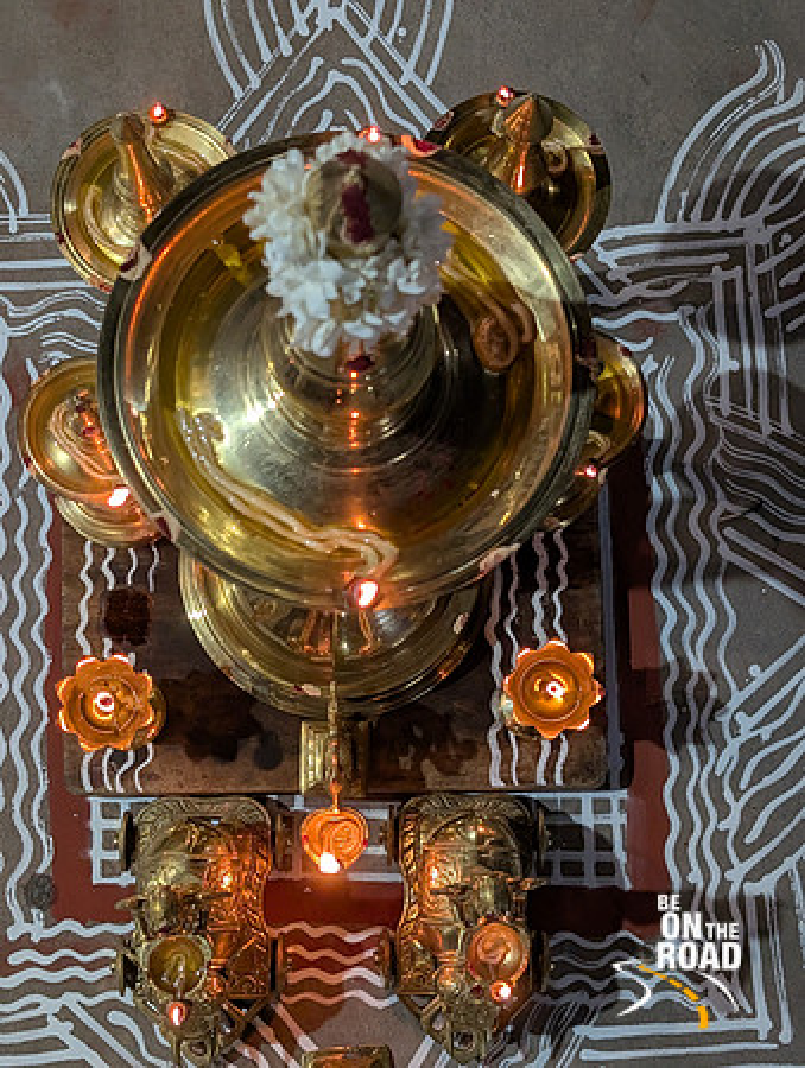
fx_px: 1515
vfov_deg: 38.9
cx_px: 402
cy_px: 534
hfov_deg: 29.8
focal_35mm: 49
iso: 186
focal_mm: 6.9
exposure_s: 1/100
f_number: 1.68
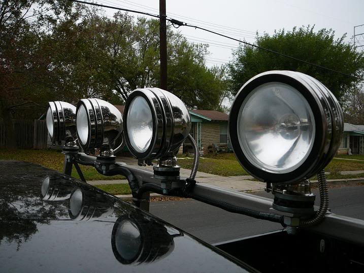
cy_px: 136
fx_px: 368
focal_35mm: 35
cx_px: 182
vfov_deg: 40.7
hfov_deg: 52.6
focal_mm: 5.2
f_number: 2.8
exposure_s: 1/100
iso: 80
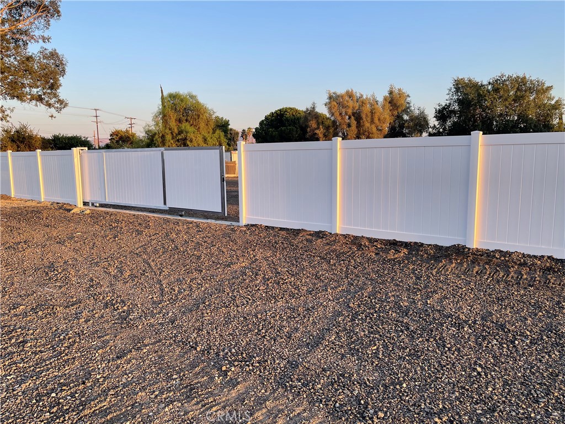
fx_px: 408
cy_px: 212
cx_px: 282
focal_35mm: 25
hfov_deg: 69.4
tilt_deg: -5.9
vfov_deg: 54.9
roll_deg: -0.4
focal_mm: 5.1
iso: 32
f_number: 1.6
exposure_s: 1/575
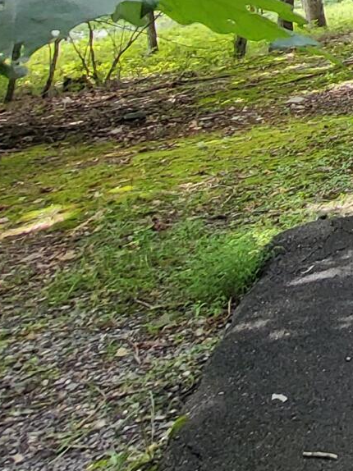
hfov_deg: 15.1
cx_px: 800
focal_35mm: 68
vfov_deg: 22.9
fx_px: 925
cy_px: -247
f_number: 2.2
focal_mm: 1.74
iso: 32
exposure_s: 1/120
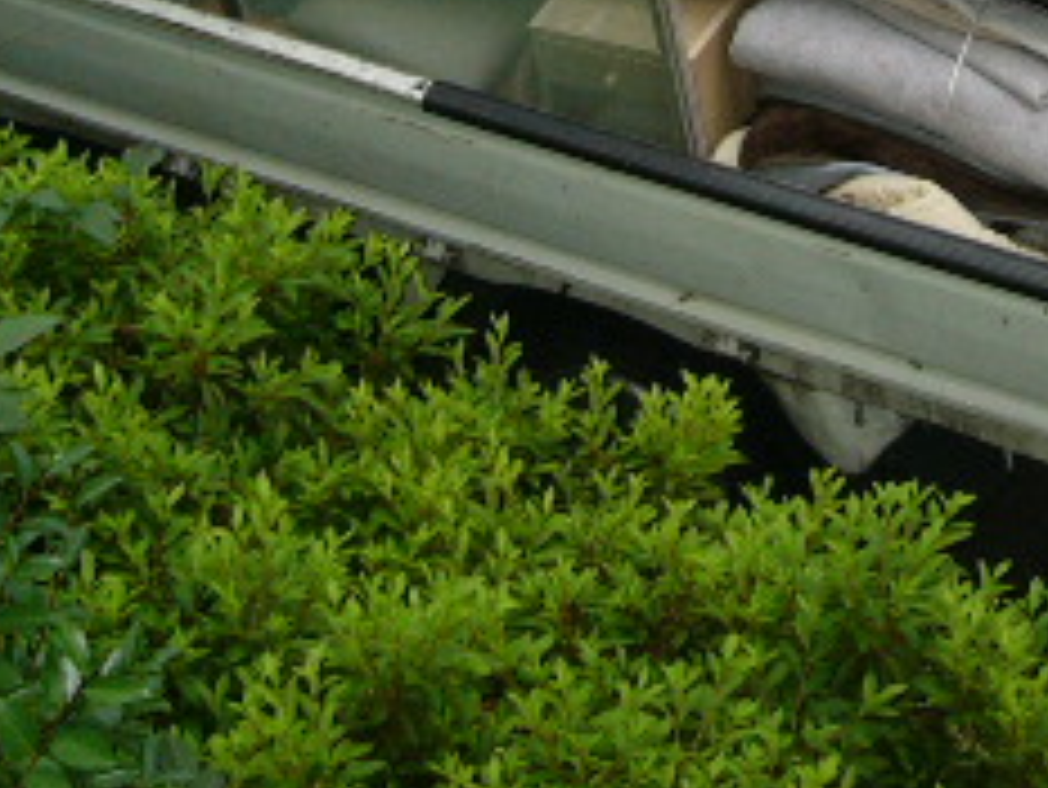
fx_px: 2908
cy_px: -248
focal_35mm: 96
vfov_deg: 14.7
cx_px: 589
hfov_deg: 20.4
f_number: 2.8
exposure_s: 1/160
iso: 100
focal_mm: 5.8
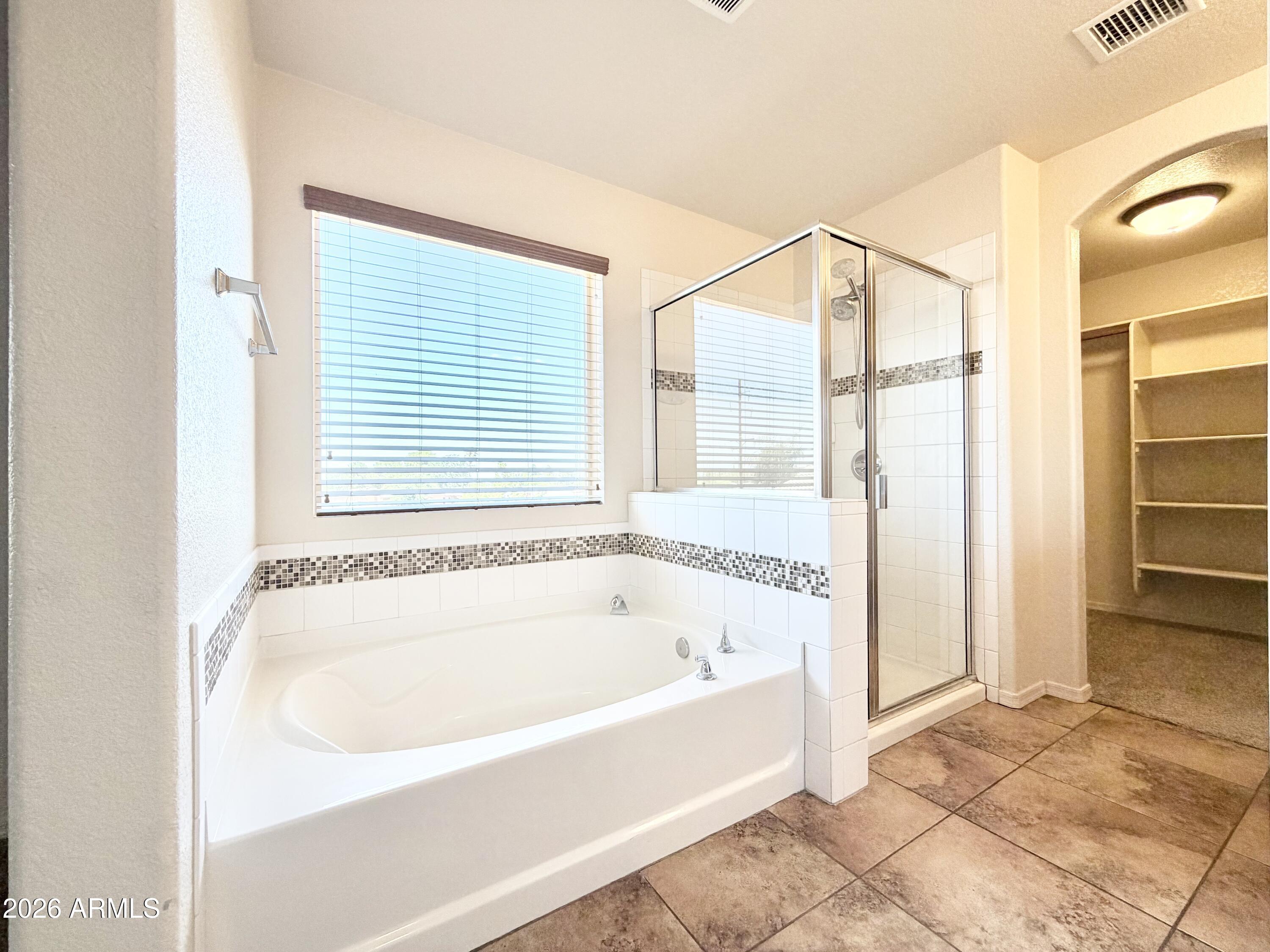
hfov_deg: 102.1
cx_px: 635
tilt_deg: -0.2
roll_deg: +0.4
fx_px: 514
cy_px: 476
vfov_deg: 85.7
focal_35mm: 14
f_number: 2.2
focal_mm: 2.22
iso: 100
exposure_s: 1/120
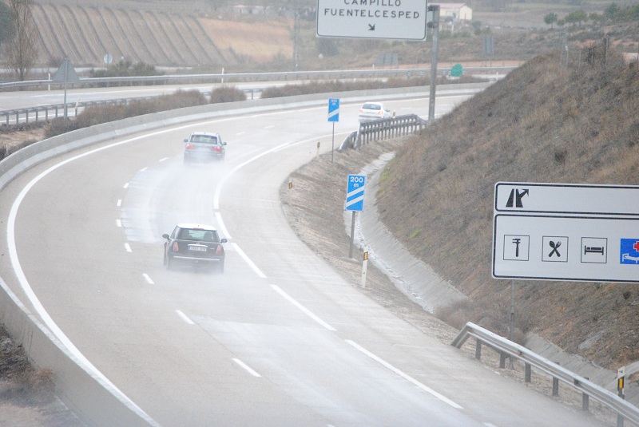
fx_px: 5330
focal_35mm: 300
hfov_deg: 6.9
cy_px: 214
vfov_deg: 4.6
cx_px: 320
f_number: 5.6
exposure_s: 1/1250
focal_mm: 200
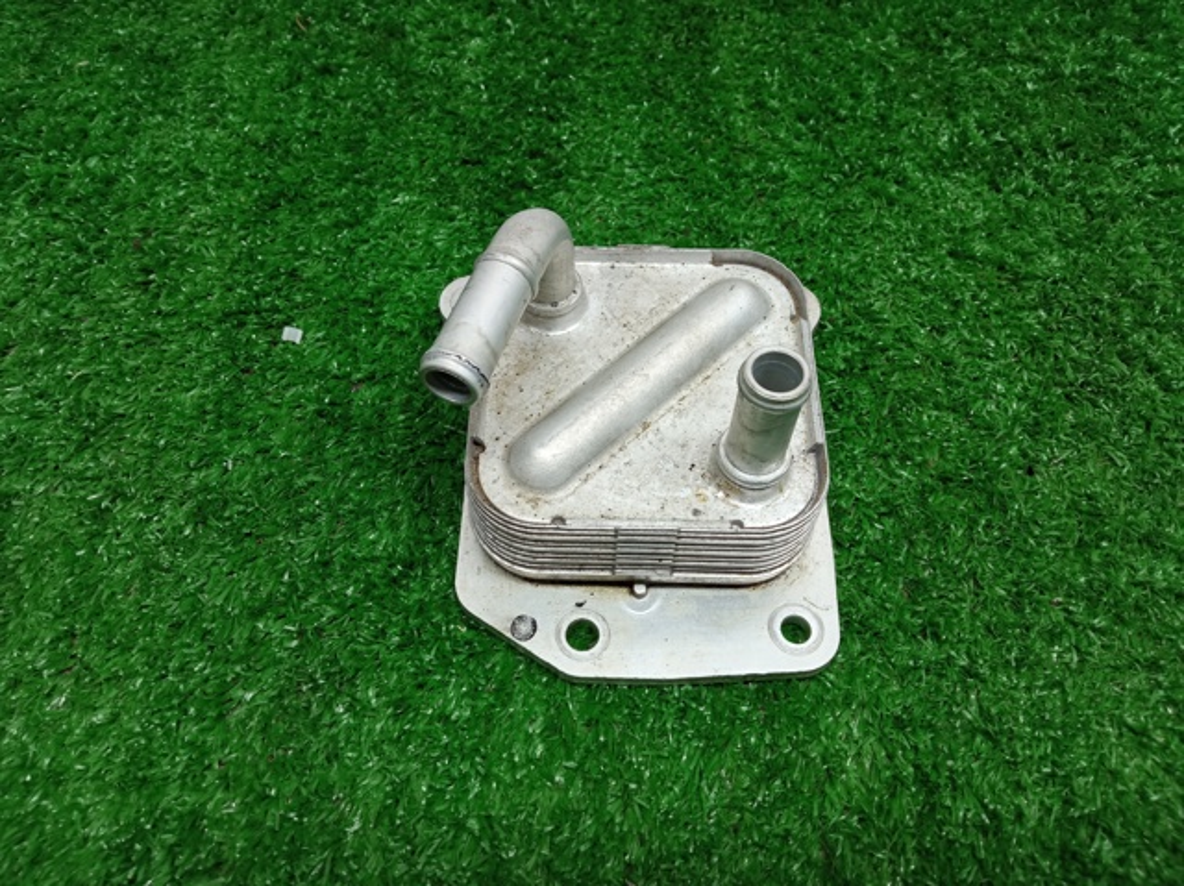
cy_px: 443
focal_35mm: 27
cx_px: 592
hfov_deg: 65.4
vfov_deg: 51.3
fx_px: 923
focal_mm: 3.79
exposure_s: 1/33.3
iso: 225
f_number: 2.2
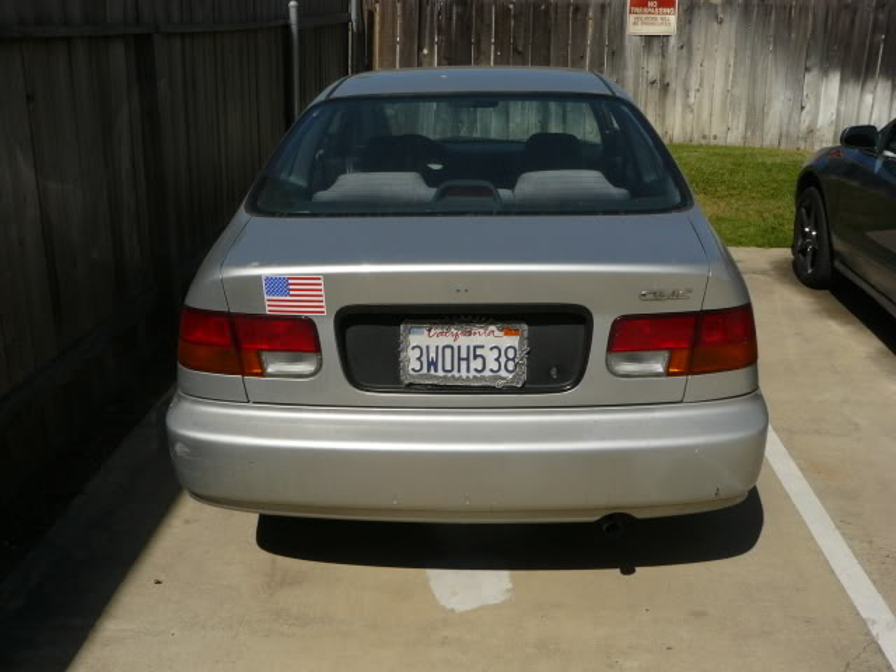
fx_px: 932
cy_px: 336
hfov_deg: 51.4
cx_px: 448
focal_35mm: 36
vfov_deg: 39.7
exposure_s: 1/500
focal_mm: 6
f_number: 8
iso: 100
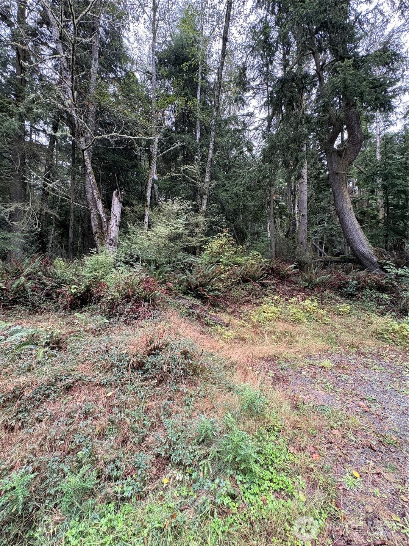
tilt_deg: +2.2
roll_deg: -0.3
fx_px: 221
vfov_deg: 102.1
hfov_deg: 85.7
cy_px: 273
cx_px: 204
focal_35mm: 14
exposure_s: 1/99
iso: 200
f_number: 2.2
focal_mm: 2.22
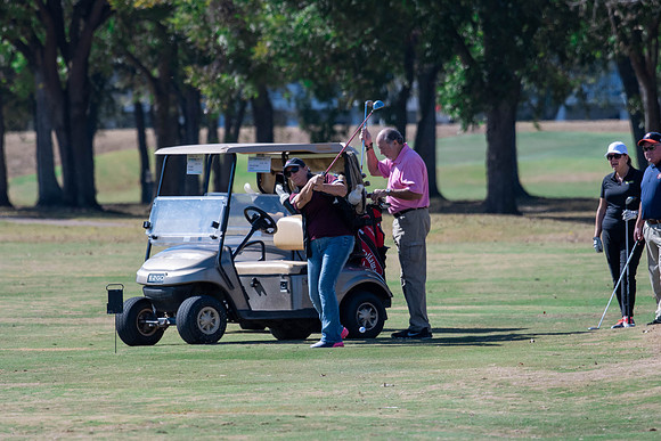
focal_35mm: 510
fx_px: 9366
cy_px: 220
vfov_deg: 2.7
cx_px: 330
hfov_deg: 4.0
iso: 400
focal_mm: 340
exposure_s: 1/1600
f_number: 5.6
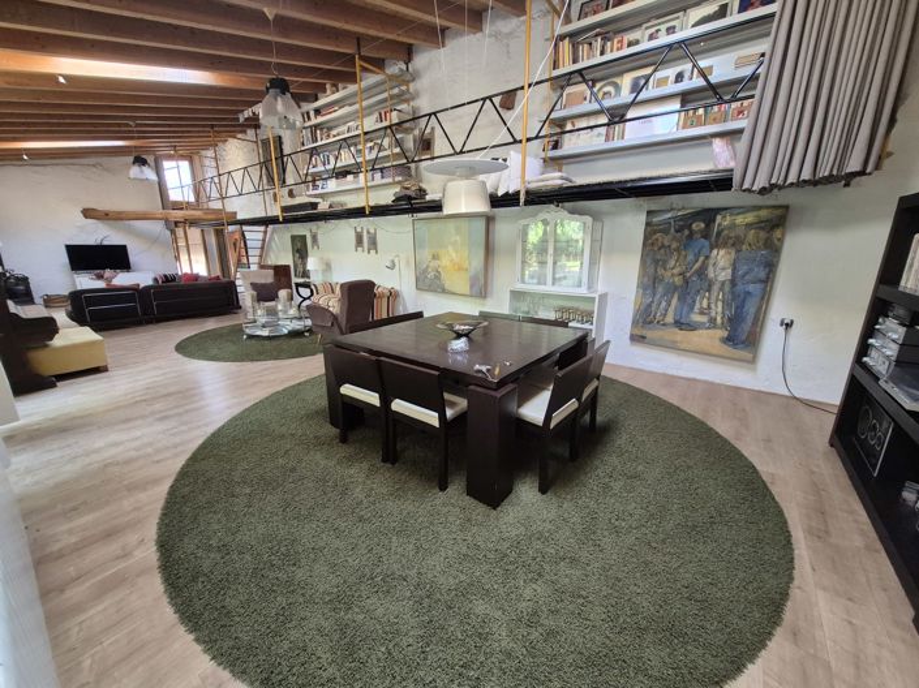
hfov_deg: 106.2
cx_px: 460
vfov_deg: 89.9
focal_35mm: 13
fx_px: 345
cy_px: 344
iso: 400
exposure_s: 1/50
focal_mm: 1.74
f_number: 2.2
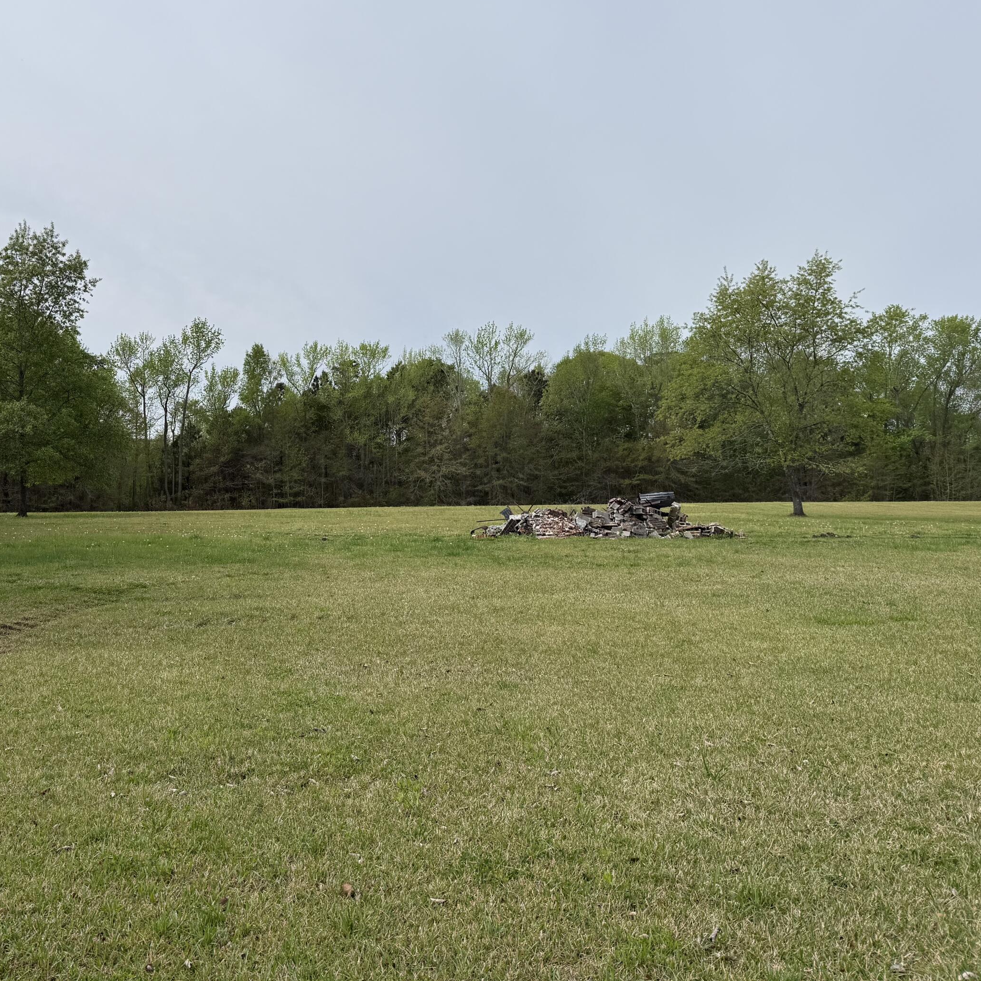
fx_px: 994
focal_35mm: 31
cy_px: 446
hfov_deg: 51.2
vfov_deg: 52.5
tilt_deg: +2.0
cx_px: 302
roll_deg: -0.1
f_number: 1.78
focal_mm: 6.76
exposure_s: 1/5714
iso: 80
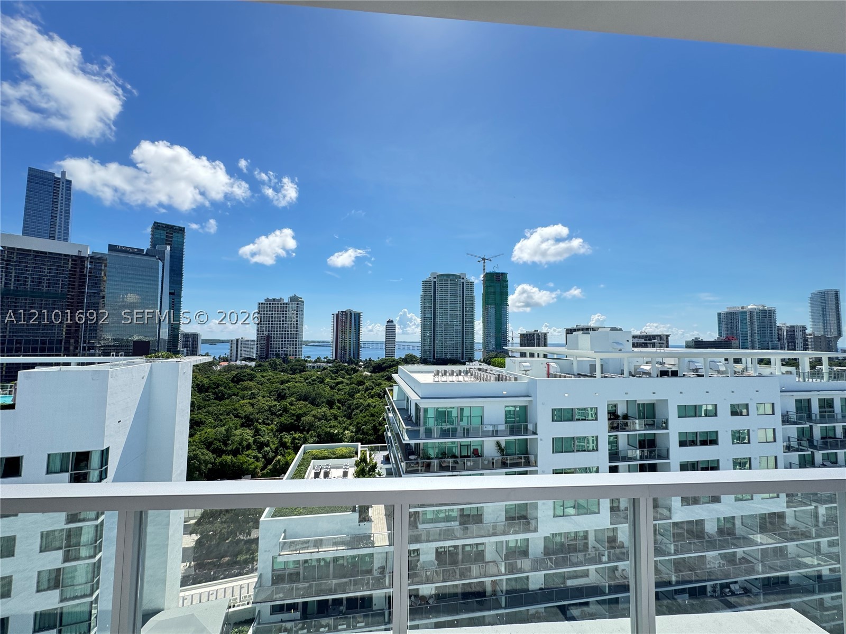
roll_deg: +0.0
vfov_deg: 85.7
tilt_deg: +5.4
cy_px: 317
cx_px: 423
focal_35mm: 14
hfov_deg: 102.1
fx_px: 342
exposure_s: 1/849
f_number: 2.2
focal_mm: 2.22
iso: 40
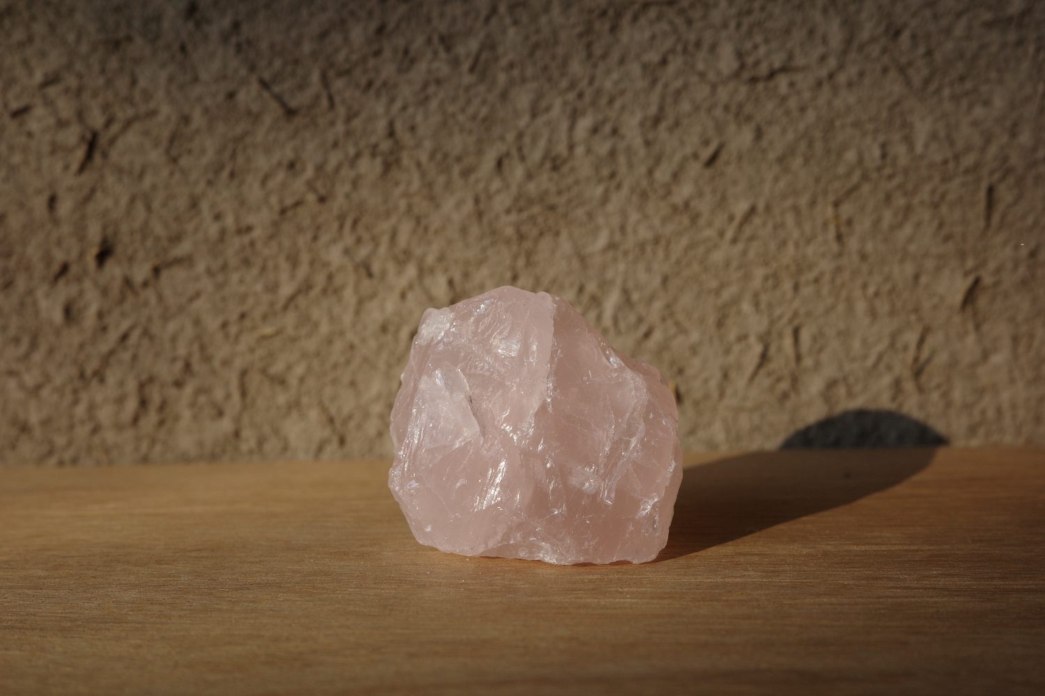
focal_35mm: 40
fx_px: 1161
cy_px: 348
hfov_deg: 48.5
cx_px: 522
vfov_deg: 33.4
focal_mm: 26
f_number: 4.5
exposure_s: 1/320
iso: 200
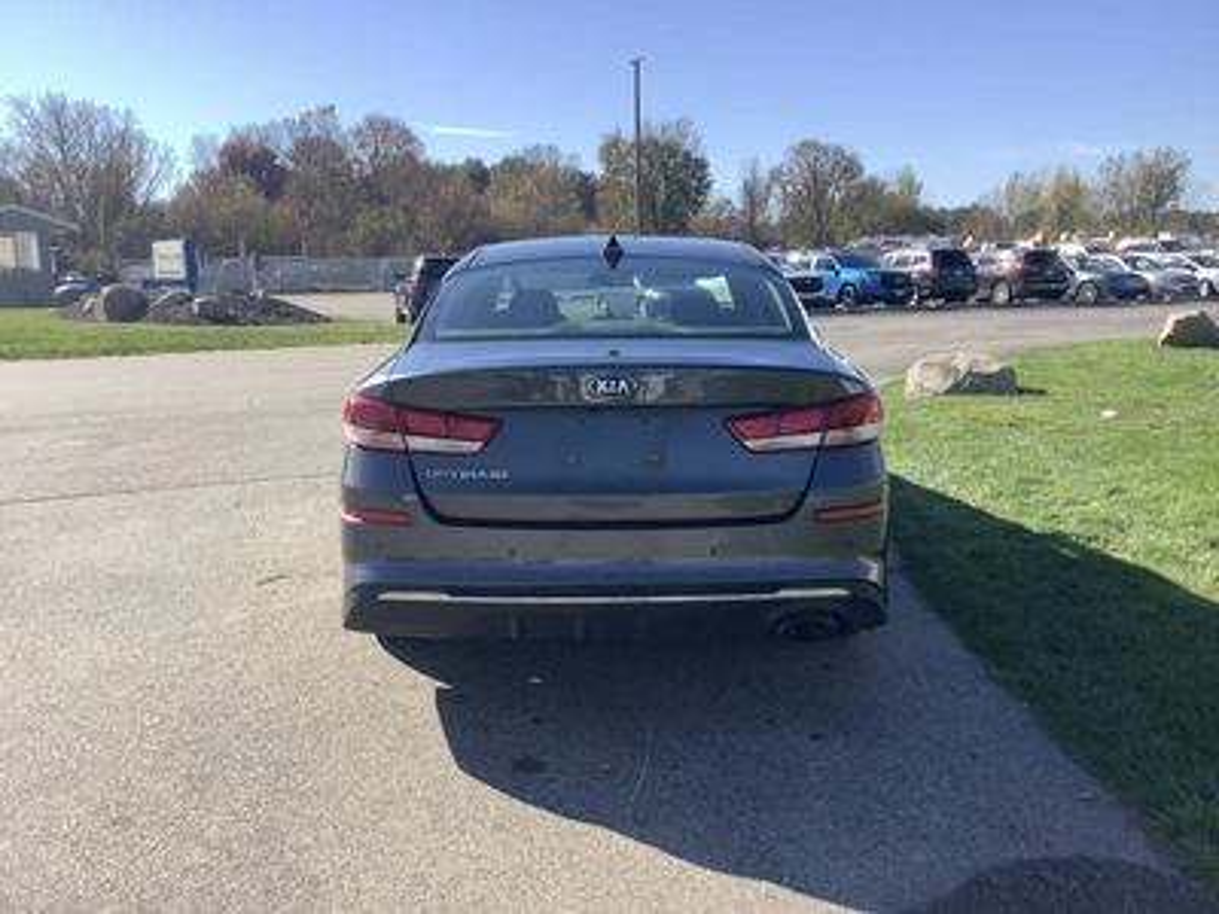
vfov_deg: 45.4
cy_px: 457
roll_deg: +1.7
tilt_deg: -10.8
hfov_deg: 58.4
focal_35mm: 31
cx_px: 610
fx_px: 1092
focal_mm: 3.3
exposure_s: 1/867
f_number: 2.4
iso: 25
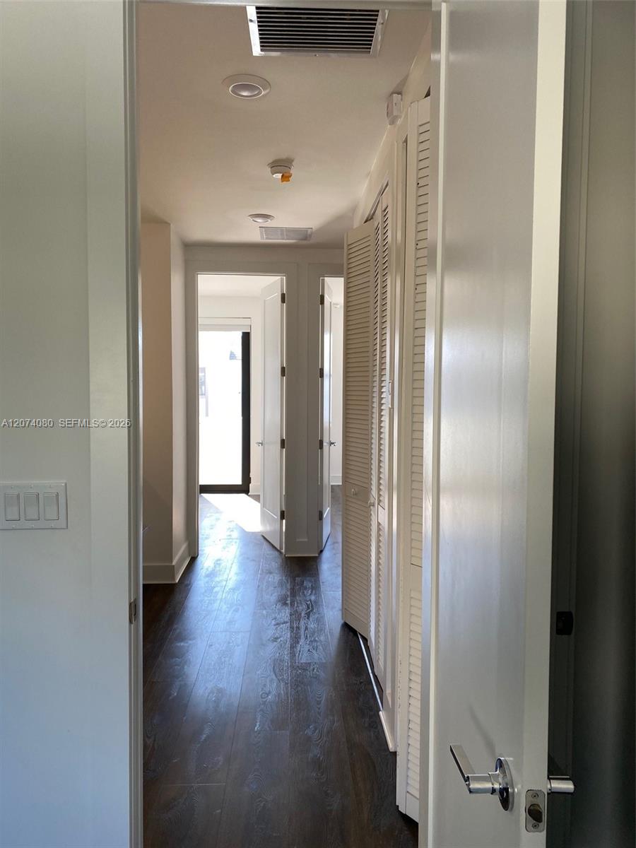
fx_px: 637
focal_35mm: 26
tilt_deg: +2.2
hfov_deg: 53.1
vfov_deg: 67.3
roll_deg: +0.7
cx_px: 318
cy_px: 424
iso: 50
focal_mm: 4.25
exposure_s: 1/120
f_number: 1.8
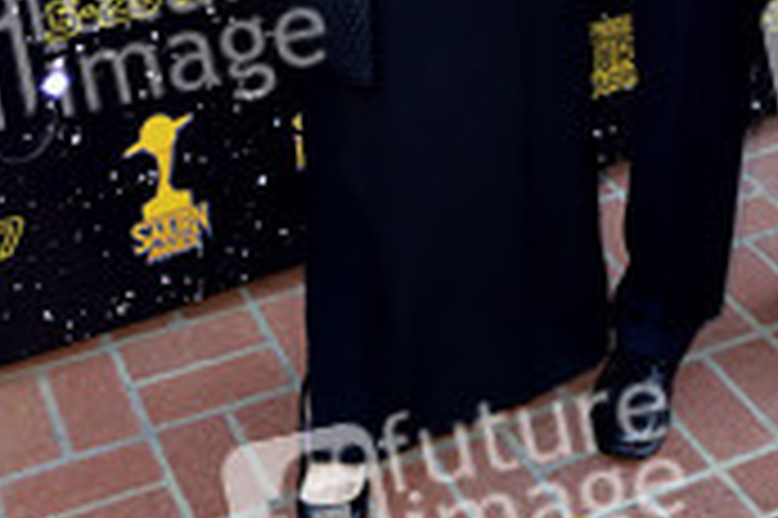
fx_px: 1447
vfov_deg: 18.6
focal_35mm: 67
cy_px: -185
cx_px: 587
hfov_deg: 29.6
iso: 500
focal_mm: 29
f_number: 6.3
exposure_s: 1/320
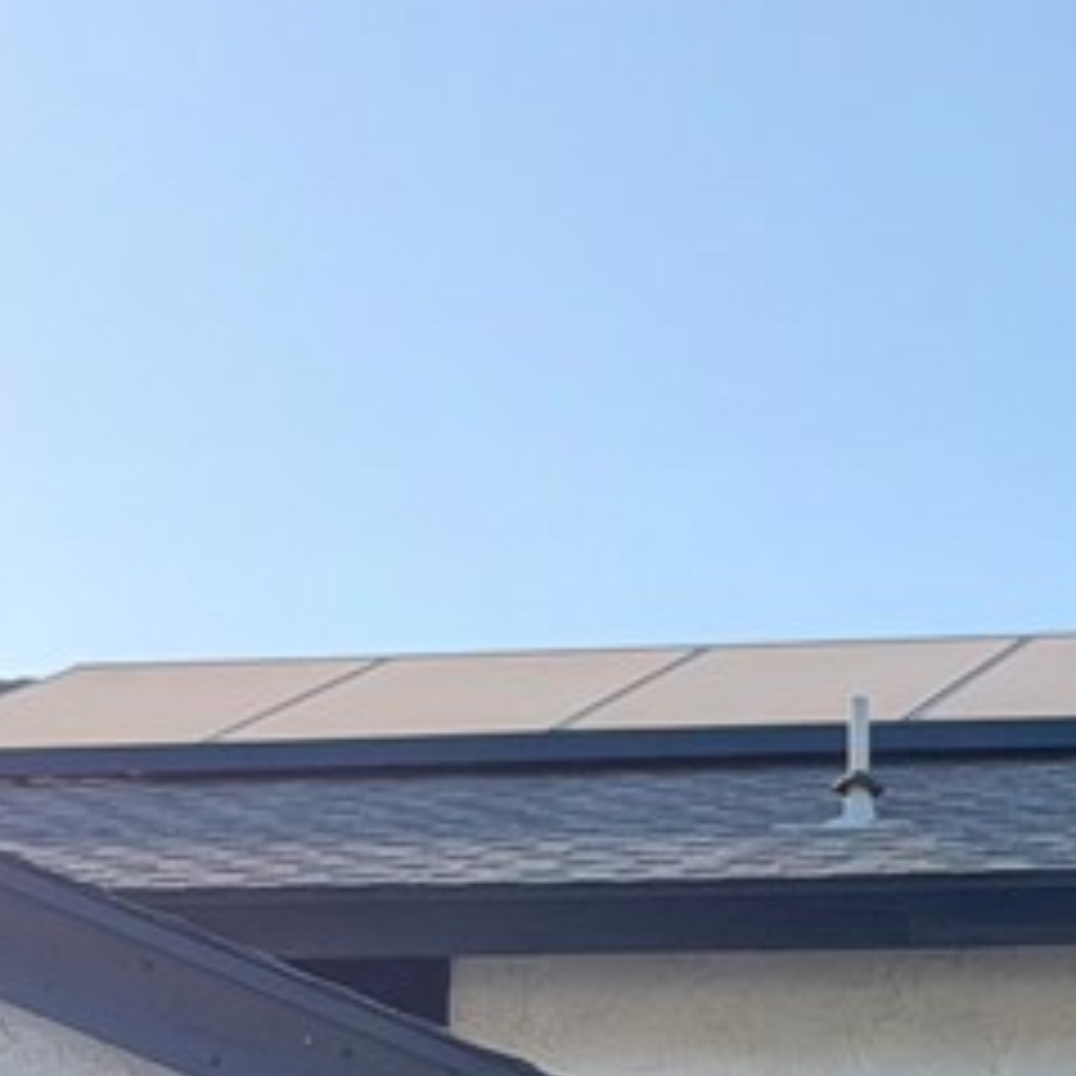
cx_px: 1342
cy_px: 1369
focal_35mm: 182
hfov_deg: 9.5
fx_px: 6400
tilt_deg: +8.6
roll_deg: -0.6
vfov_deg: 9.5
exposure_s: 1/846
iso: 100
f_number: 1.78
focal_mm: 6.76
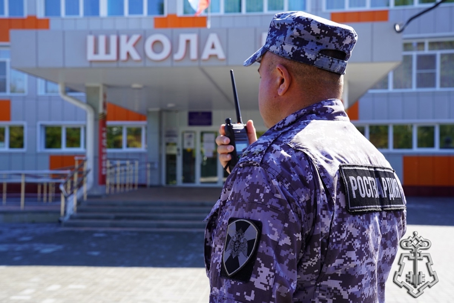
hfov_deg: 44.5
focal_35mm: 44
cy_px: 152
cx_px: 227
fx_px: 555
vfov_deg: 30.5
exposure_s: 1/100
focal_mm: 44
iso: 100
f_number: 6.3
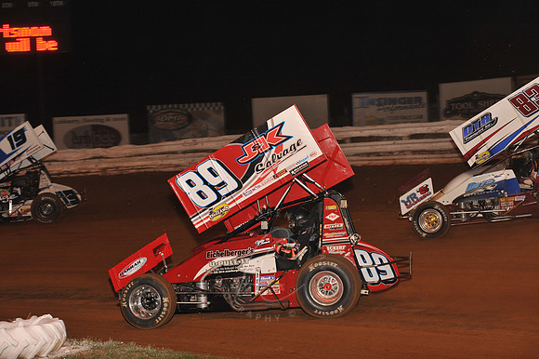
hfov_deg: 19.5
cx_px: 270
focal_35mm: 105
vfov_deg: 13.0
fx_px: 1571
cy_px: 180
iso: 1250
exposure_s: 1/320
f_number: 6.3
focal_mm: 105
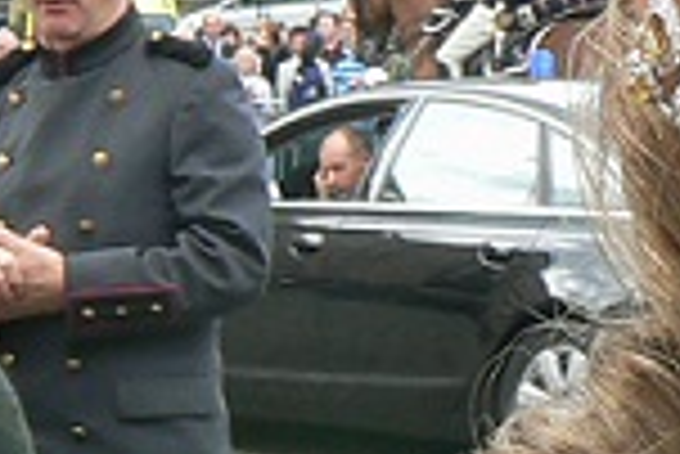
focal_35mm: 127
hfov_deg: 14.6
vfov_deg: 10.6
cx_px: 1126
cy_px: -94
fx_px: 2401
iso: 80
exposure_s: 1/125
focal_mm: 6
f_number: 5.6
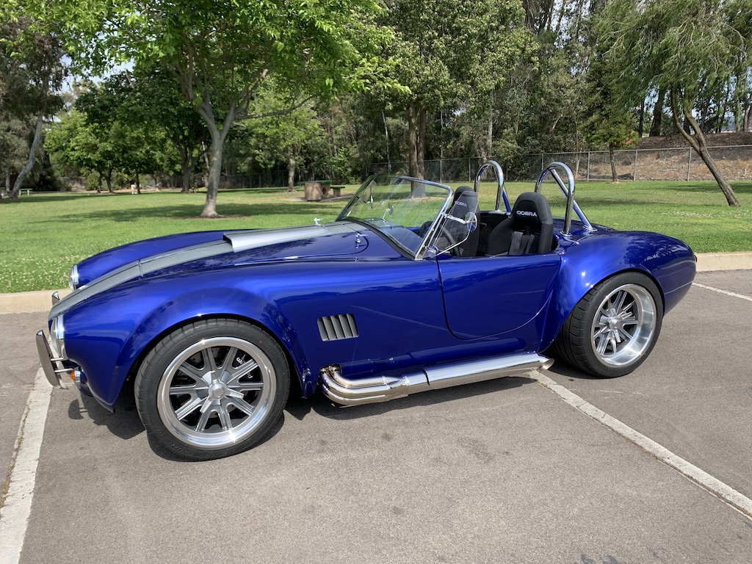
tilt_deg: -14.0
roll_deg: +1.9
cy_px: 282
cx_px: 376
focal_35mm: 26
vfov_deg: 53.1
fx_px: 565
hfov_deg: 67.3
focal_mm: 4.25
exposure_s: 1/954
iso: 25
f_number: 1.8
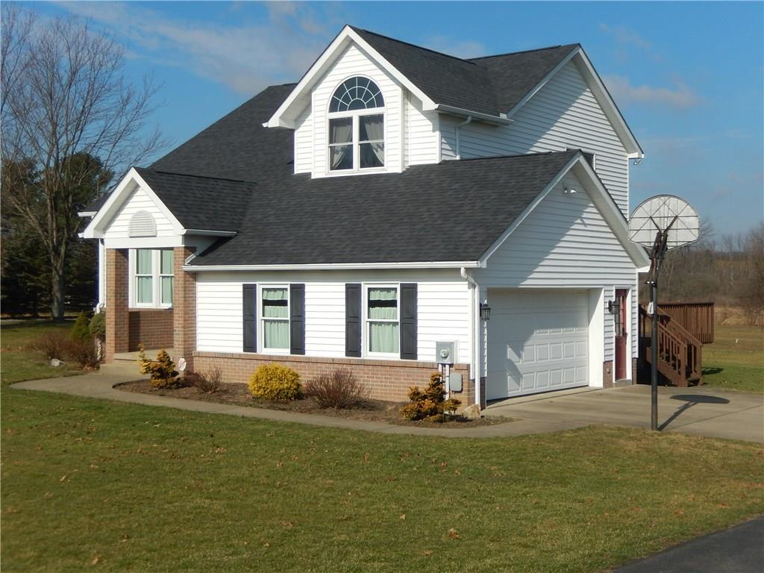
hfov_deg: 37.5
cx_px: 382
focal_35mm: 51
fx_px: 1126
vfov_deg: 28.6
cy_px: 286
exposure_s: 1/1250
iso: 125
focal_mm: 9.2
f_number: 4.5
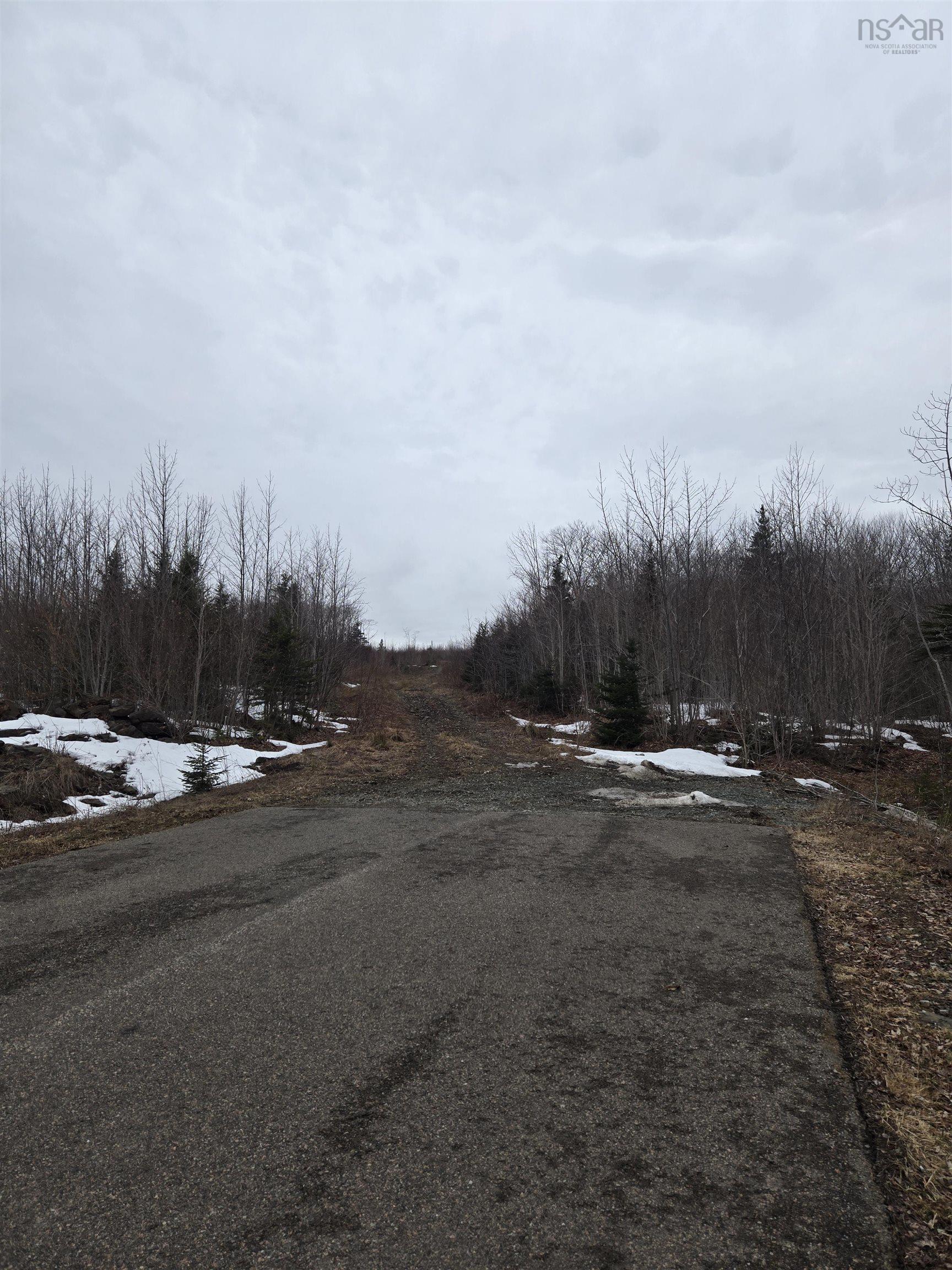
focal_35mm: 23
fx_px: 843
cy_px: 635
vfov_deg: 73.9
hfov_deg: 58.9
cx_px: 476
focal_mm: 5.4
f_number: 1.8
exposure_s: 1/736
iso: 25
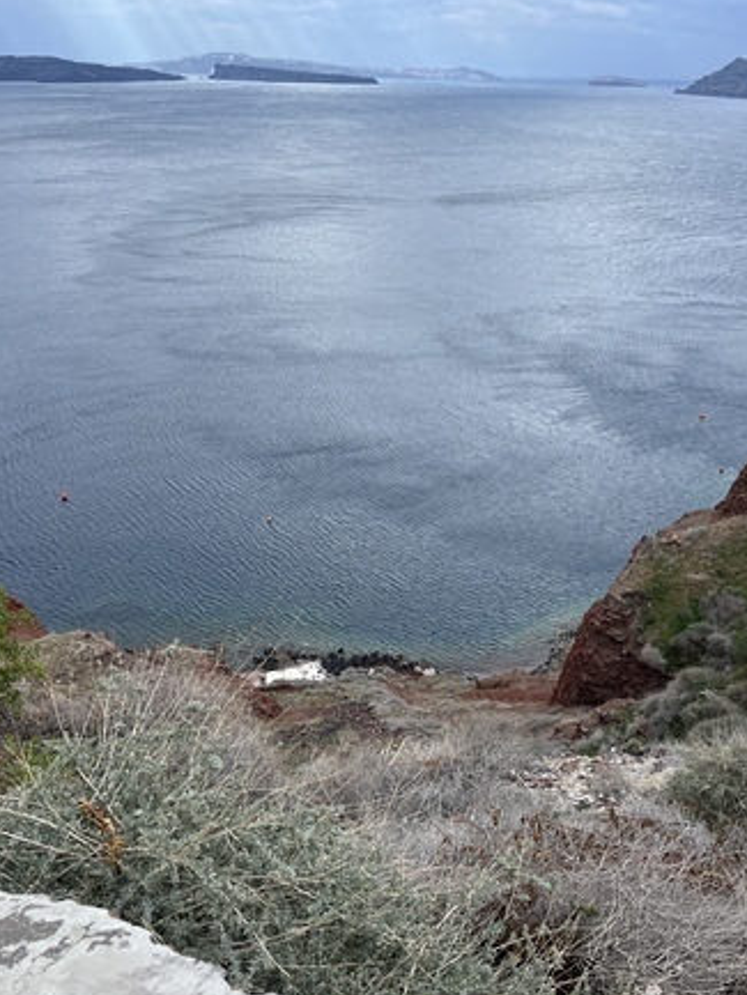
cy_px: 556
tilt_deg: -29.6
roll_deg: -1.4
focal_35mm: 30
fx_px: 863
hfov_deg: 46.7
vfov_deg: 59.8
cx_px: 413
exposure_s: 1/1140
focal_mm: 5.1
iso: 50
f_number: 1.6
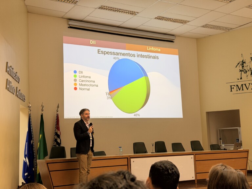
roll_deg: +1.9
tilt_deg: +7.9
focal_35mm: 48
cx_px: 126
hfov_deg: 39.7
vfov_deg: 30.3
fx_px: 349
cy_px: 94
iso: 100
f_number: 1.78
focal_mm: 6.76
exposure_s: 1/60
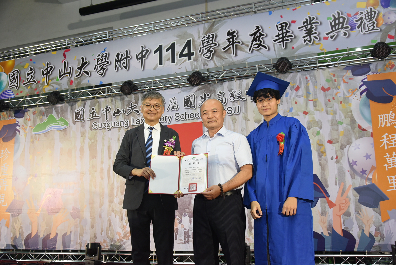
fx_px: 385
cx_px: 198
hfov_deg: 54.4
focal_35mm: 35
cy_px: 132
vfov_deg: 37.9
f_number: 5.6
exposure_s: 1/100
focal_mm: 35
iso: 1600
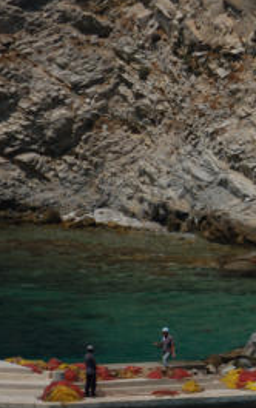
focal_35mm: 830
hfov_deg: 1.6
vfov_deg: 2.5
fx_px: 9250
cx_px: 386
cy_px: 267
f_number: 11
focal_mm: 240
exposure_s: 1/250
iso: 200
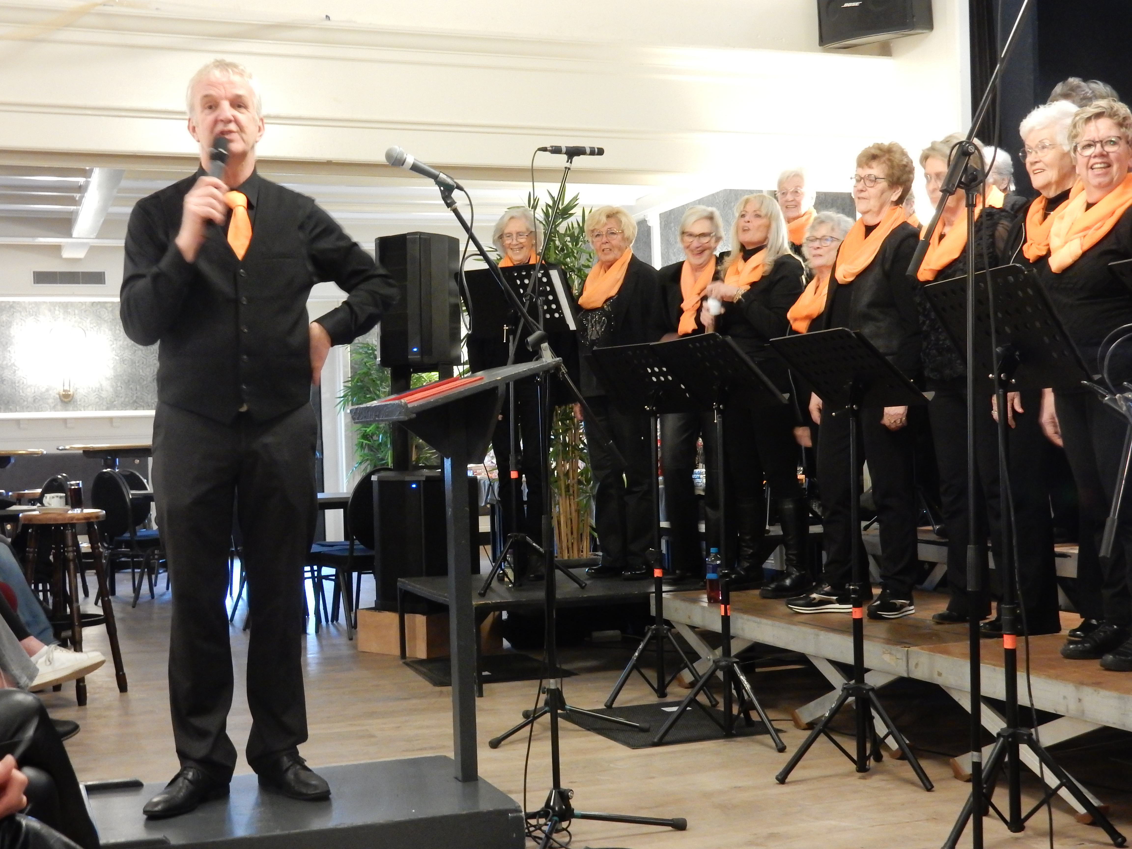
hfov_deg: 37.5
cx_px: 566
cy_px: 424
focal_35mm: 51
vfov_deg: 28.6
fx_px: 1668
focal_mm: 9
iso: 800
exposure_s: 1/5
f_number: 4.5
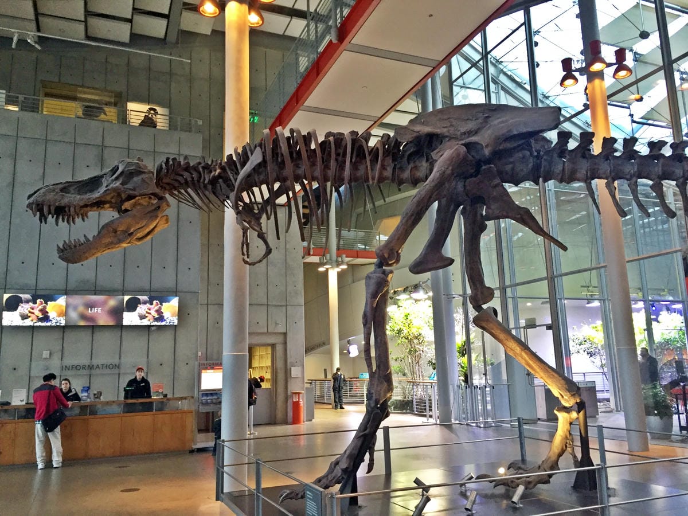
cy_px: 258
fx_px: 576
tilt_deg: +10.0
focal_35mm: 29
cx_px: 344
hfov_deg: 61.7
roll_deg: +0.0
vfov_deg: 48.2
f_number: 2.2
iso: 125
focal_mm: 4.15
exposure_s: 1/30
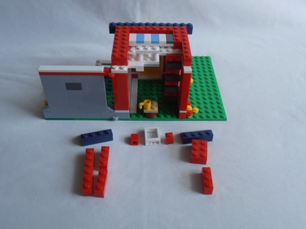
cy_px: 114
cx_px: 153
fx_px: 327
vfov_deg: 38.7
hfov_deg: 50.1
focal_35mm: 37
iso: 80
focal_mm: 6.61
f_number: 3.9
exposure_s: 1/100
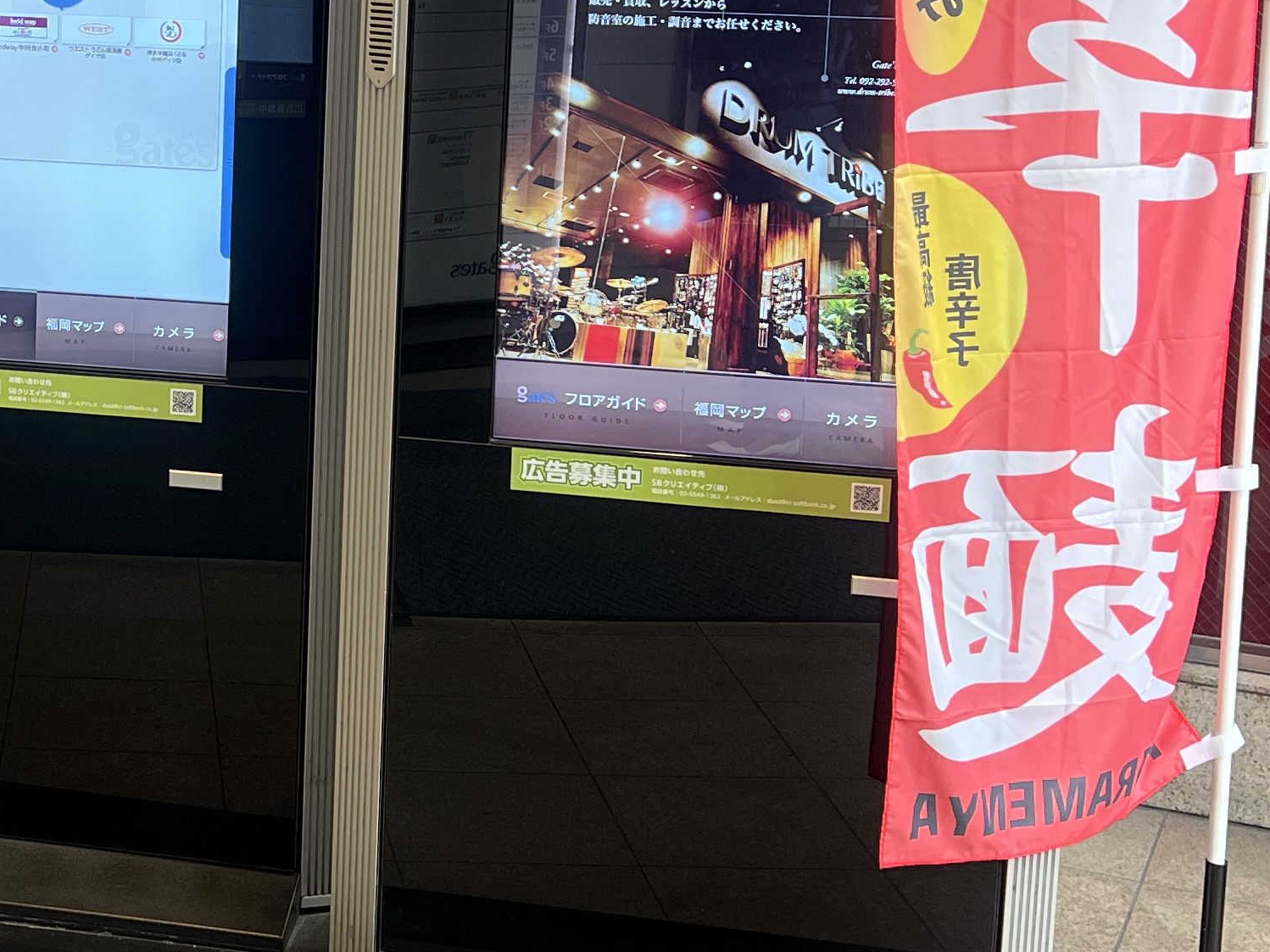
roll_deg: -2.2
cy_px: 199
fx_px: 2568
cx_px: 147
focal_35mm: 70
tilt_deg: -8.1
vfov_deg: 20.8
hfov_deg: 26.9
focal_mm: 5.7
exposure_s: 1/120
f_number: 1.5
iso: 100
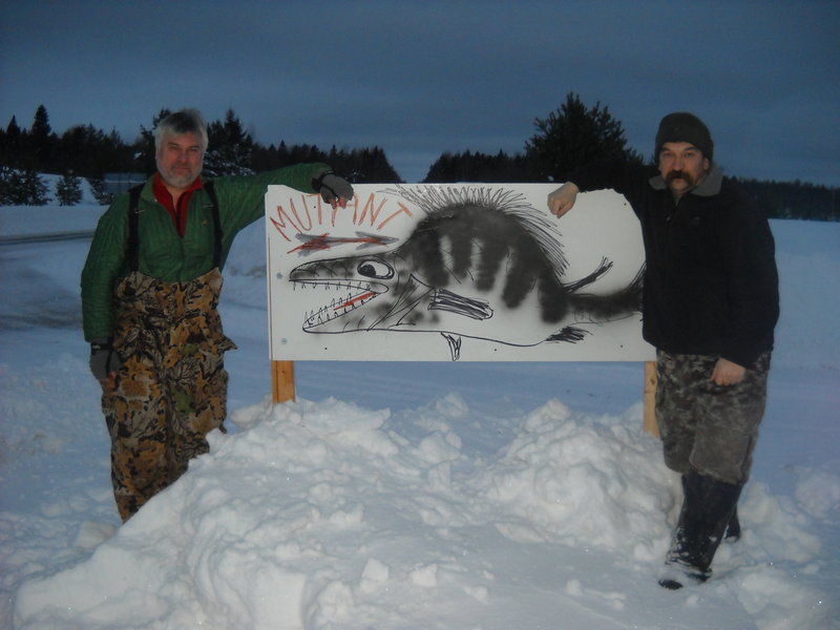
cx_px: 420
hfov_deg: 45.8
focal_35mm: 41
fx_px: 995
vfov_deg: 35.1
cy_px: 315
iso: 200
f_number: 3.1
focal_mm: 6.72
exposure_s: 1/30
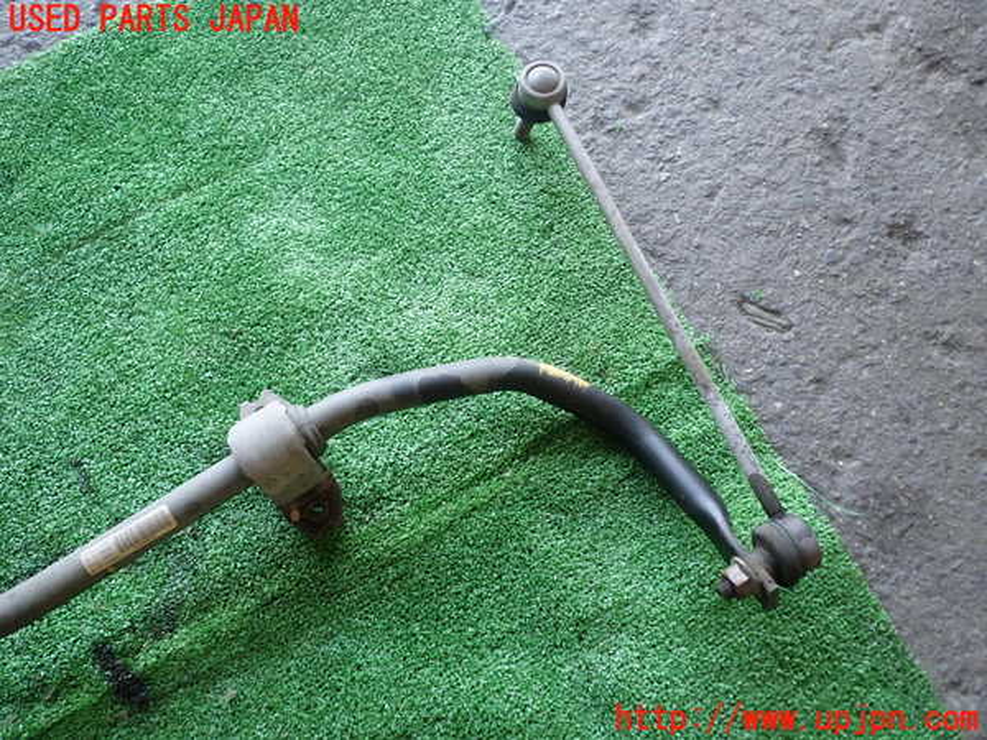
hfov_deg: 63.4
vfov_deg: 49.7
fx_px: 798
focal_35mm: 28
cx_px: 494
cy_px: 370
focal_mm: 5.05
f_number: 2.2
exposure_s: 1/60
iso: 160
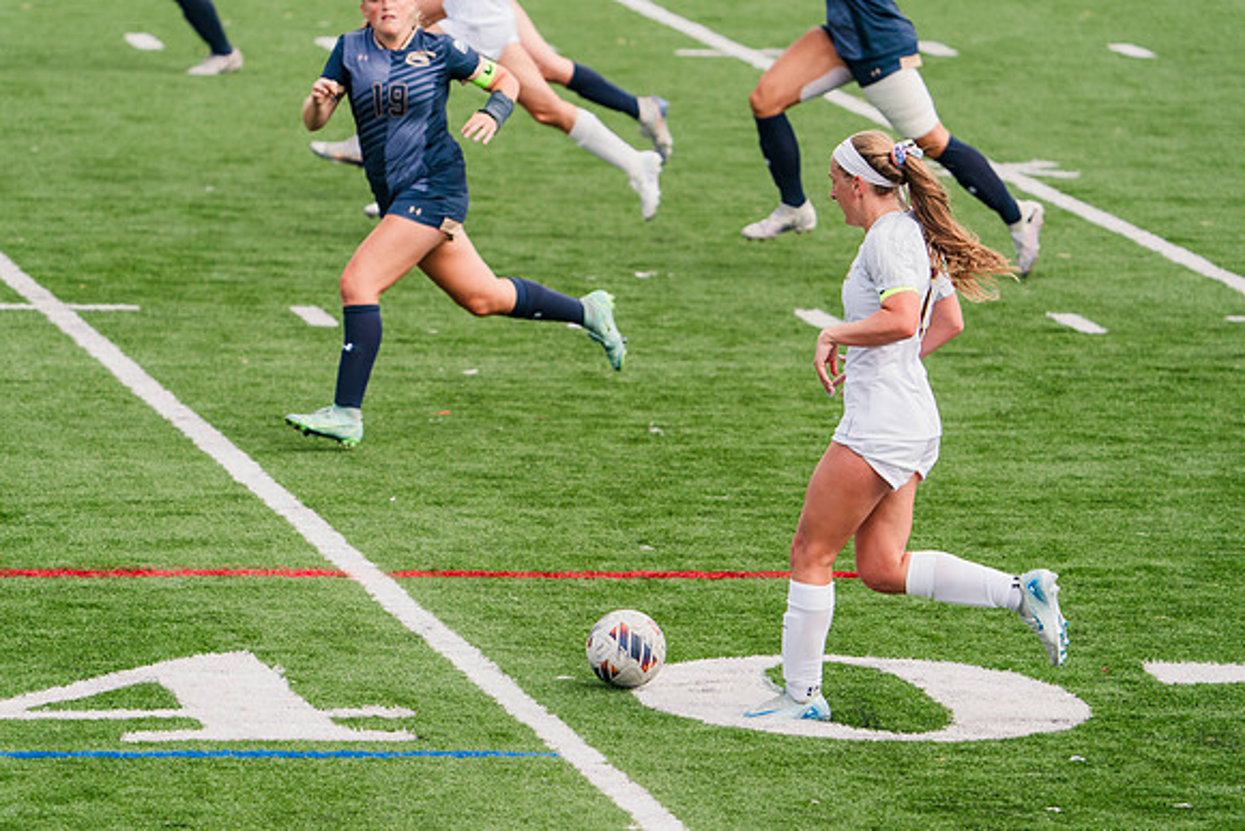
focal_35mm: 366
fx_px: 12673
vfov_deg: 3.8
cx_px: 582
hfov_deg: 5.6
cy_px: 392
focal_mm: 344
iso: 640
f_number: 6.3
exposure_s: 1/1600
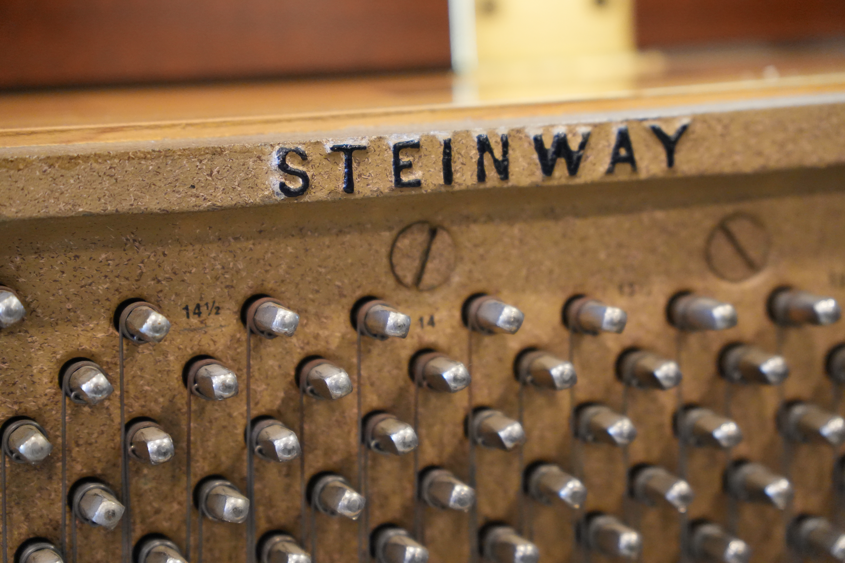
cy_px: 282
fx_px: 2464
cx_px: 422
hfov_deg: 19.5
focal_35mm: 105
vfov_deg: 13.0
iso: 4000
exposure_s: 1/125
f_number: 2.8
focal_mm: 70
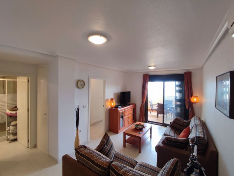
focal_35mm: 16
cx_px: 117
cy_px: 88
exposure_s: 1/50
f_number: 2.2
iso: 107
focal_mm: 1.65
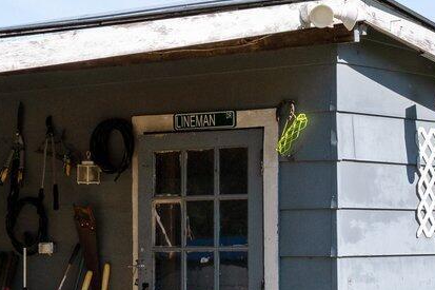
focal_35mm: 124
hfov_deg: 16.0
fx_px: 1498
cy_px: 213
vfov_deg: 11.0
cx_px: -56
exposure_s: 1/800
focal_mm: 25
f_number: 8
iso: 320
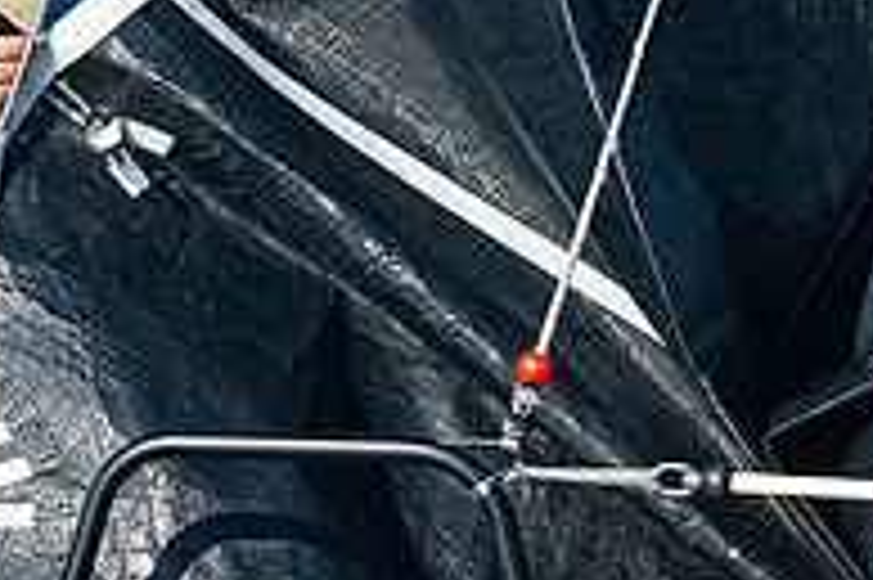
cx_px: 158
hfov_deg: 6.2
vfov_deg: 4.1
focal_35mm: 334
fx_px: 8092
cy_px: -261
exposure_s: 1/1250
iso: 160
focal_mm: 112
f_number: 4
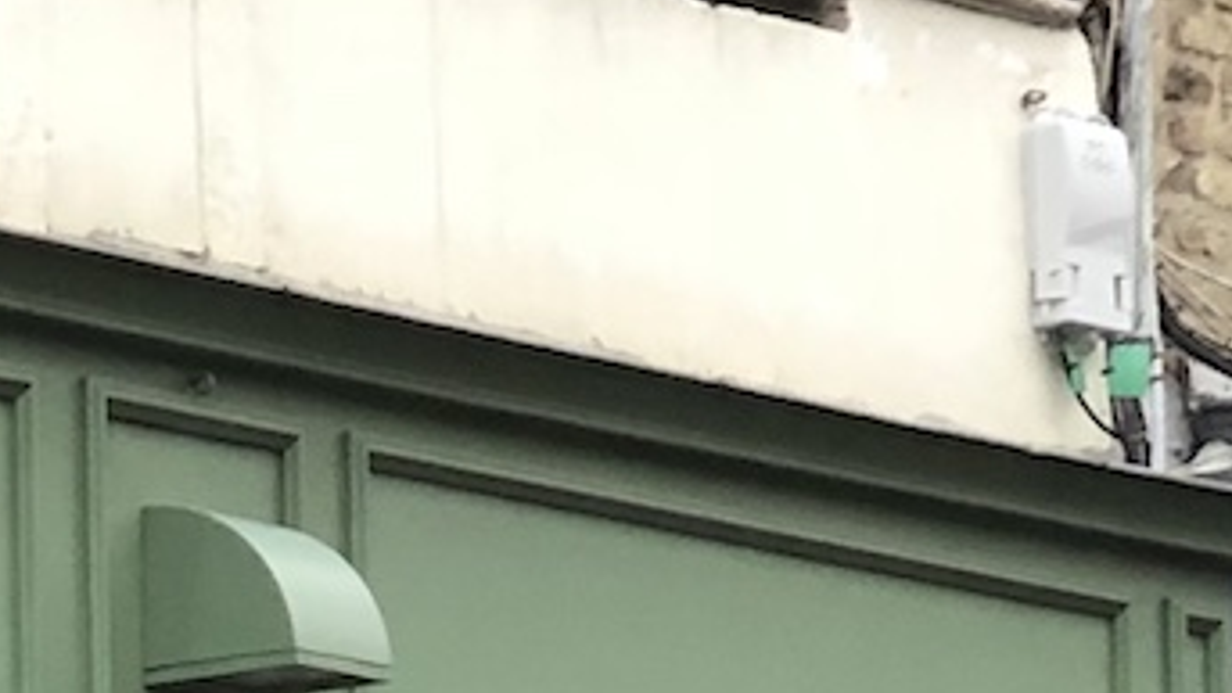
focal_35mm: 330
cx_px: -1455
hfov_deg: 6.3
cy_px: 1968
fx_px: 10781
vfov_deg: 3.6
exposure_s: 1/60
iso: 50
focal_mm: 6
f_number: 2.4
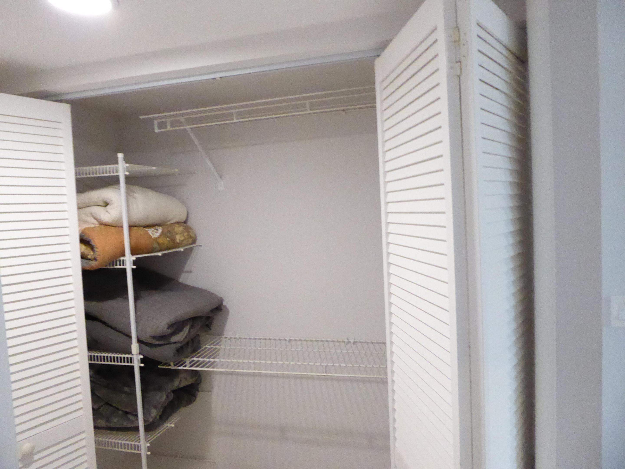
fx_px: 451
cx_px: 312
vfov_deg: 54.9
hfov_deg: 69.4
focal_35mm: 25
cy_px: 234
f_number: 3.3
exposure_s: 1/50
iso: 1600
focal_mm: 4.3
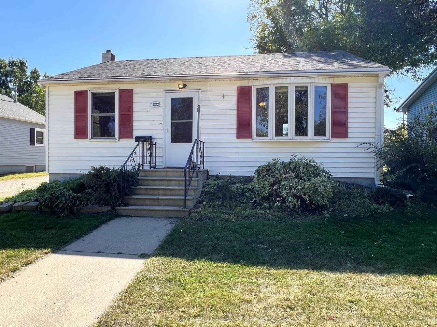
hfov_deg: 76.4
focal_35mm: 22
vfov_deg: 61.1
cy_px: 164
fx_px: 278
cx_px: 218
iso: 32
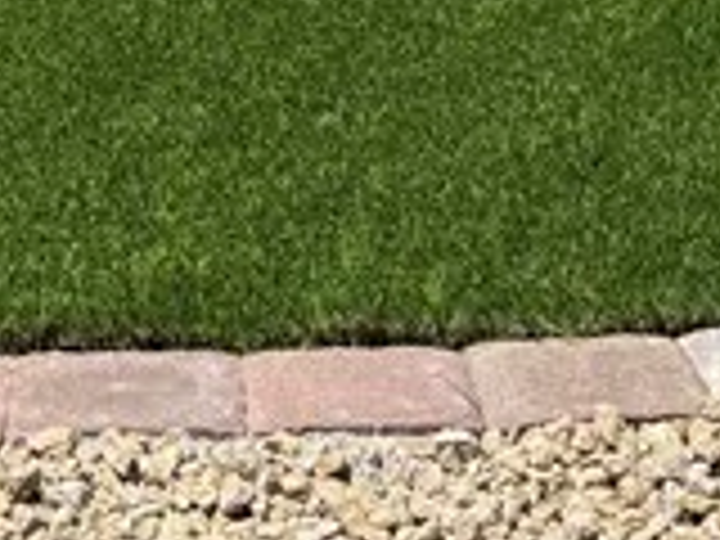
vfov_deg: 8.5
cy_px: -886
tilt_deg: -5.8
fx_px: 3203
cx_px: 279
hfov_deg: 12.8
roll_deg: -1.3
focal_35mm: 154
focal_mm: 6.76
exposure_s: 1/4608
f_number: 1.78
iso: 80
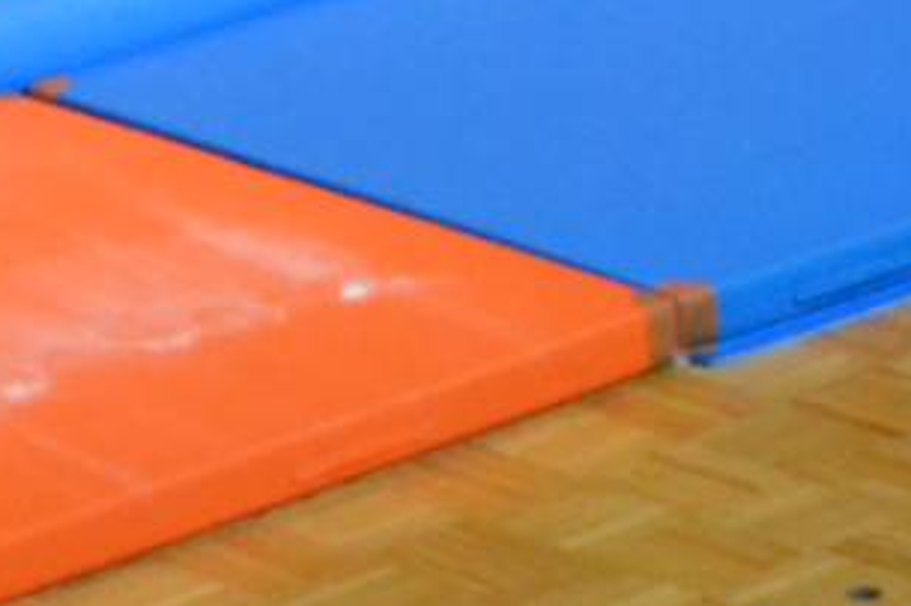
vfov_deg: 3.9
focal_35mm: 343
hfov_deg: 6.0
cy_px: -1190
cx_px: -87
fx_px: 8675
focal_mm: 34
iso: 3200
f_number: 5
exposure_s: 1/125
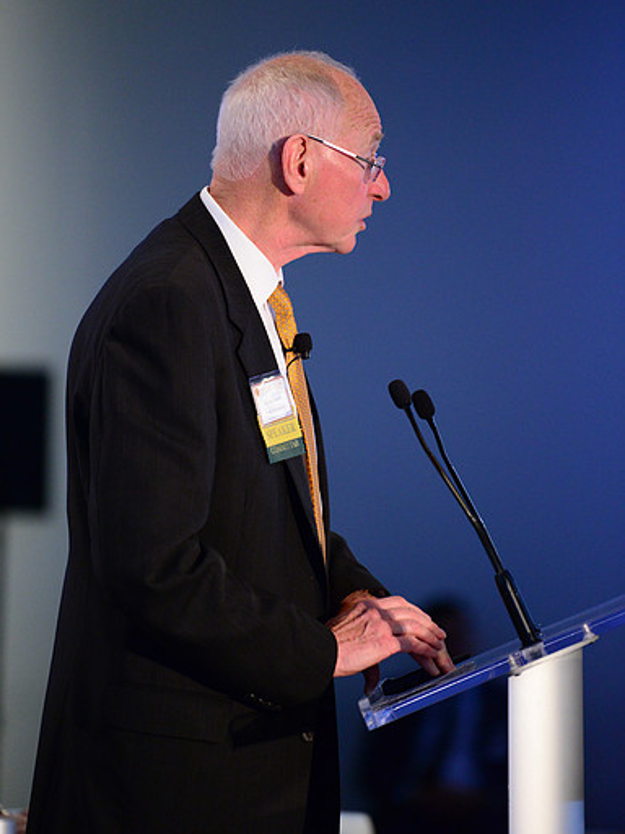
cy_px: 371
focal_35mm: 207
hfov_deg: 7.2
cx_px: 312
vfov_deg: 9.6
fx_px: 4983
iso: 4000
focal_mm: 190
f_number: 2.8
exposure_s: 1/160
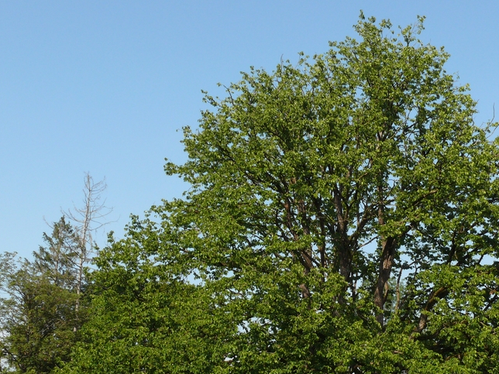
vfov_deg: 20.9
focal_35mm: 70
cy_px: 262
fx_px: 1009
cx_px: 323
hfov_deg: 27.6
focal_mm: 9.2
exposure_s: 1/320
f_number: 5.6
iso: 100
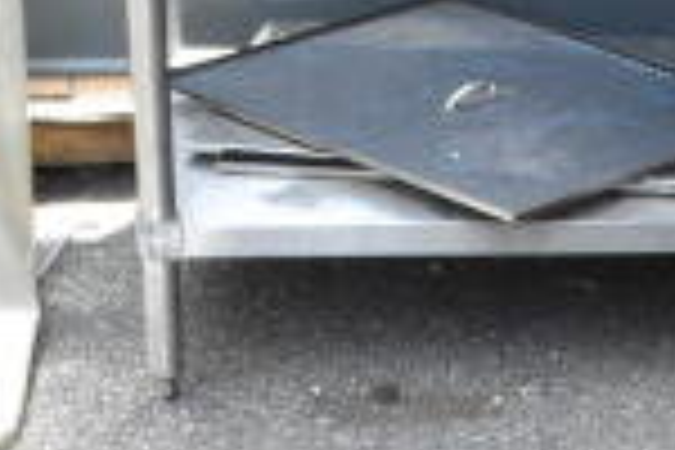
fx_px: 2287
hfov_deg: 16.7
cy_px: 898
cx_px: 500
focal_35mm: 122
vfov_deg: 10.4
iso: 1600
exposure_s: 1/400
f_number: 10
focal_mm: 20
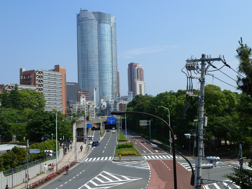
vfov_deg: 34.3
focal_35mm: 42
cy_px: 94
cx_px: 126
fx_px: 306
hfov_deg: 44.8
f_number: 5
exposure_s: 1/500
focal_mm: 6.9
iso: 80
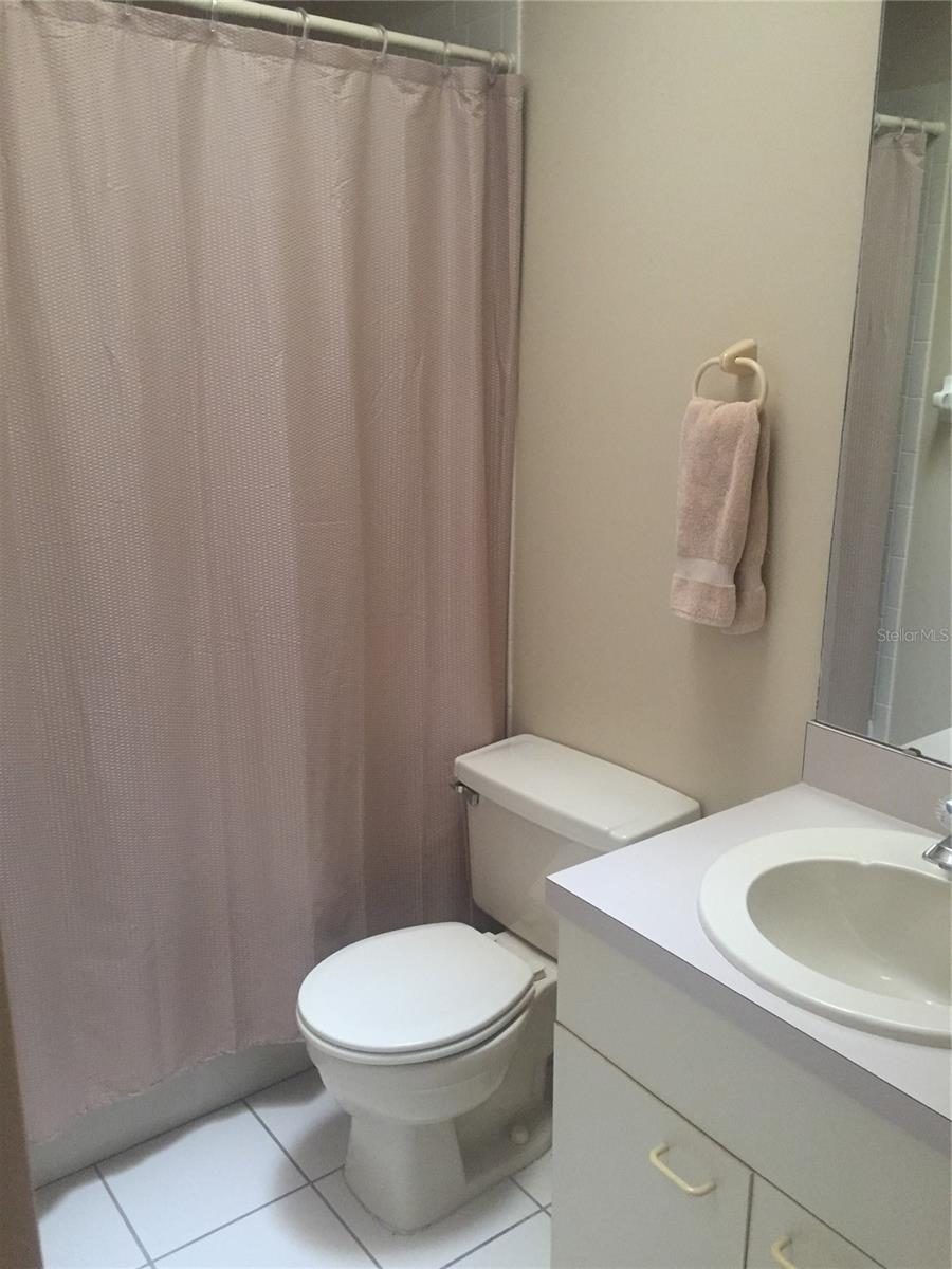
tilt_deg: -16.0
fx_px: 1063
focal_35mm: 29
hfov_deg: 48.2
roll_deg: +0.2
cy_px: 634
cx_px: 476
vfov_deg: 61.7
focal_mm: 4.15
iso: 160
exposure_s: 1/30
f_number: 2.2
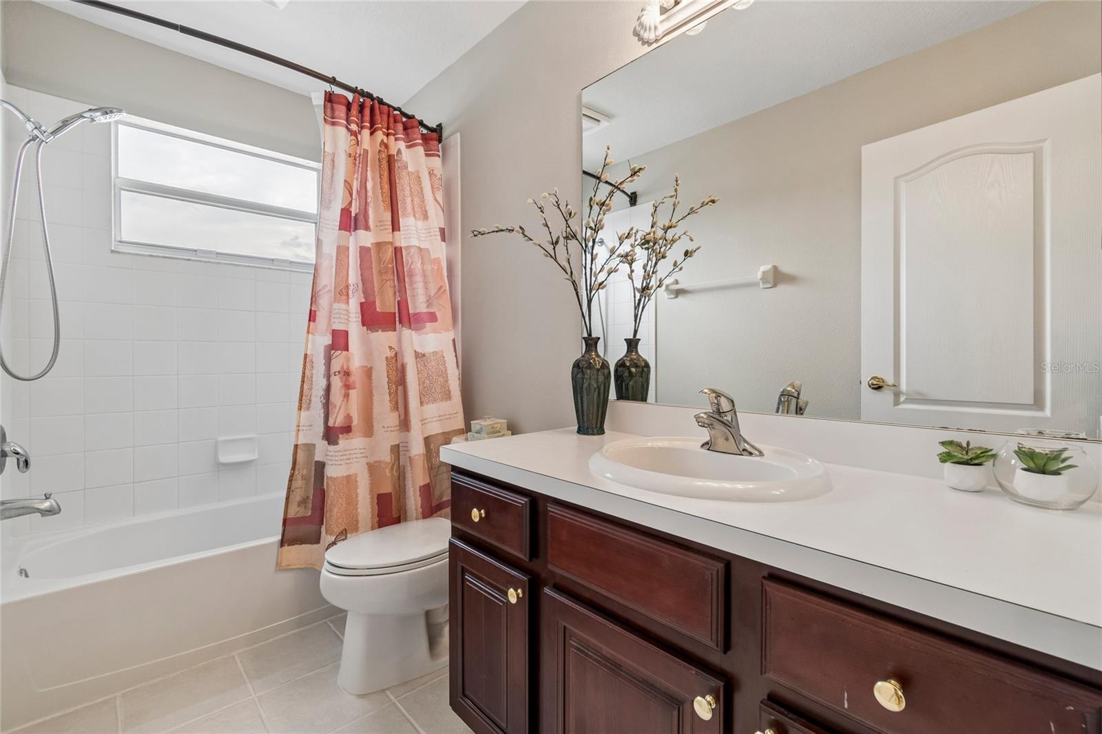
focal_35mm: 15
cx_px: 551
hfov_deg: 100.4
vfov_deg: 77.3
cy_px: 367
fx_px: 459
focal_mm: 10
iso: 100
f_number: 7.1
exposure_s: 1/6
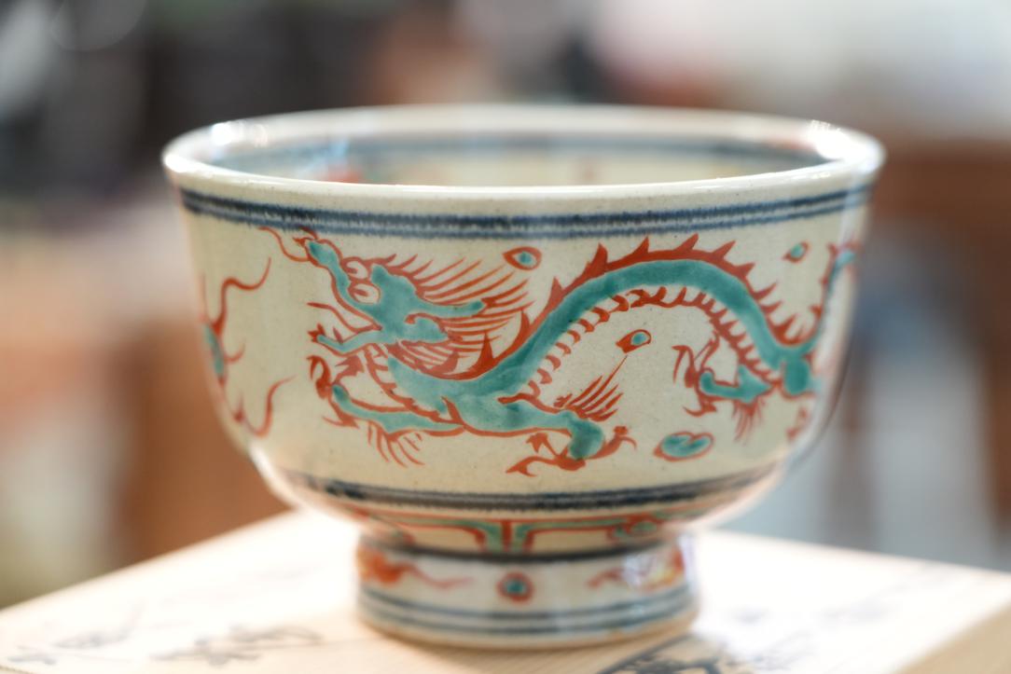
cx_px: 506
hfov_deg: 22.6
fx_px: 2528
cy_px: 337
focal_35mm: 90
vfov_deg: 15.2
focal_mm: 90
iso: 3200
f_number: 4
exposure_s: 1/100
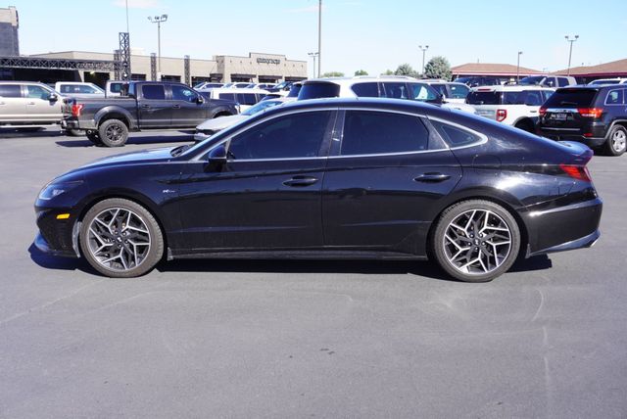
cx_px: 314
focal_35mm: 34
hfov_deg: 55.1
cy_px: 210
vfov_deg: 38.4
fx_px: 601
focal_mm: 23
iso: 100
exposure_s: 1/125
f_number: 8
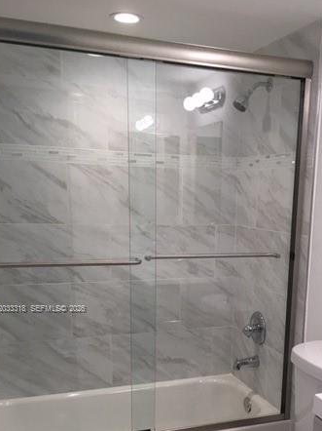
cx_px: 222
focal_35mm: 42
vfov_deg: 43.7
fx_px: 521
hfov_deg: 33.9
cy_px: 309
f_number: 2.2
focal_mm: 4.15
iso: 25
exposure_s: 1/30
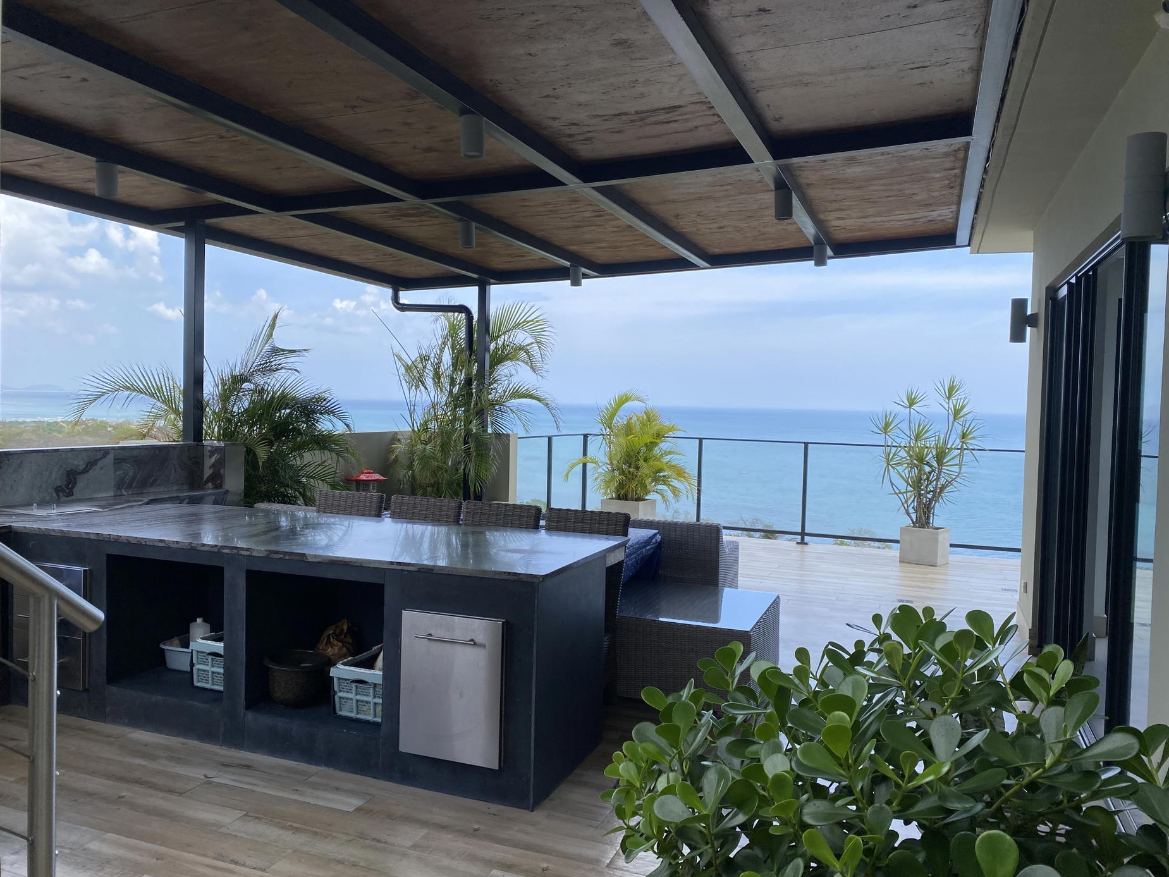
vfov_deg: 51.4
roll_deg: -1.1
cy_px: 433
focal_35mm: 27
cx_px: 573
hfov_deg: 65.3
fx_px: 912
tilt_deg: -1.1
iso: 32
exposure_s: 1/1447
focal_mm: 4.25
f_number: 1.8
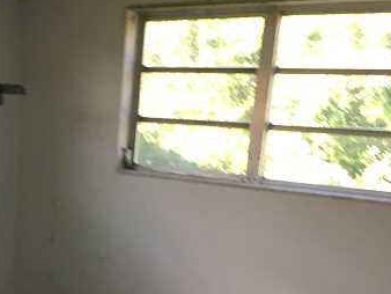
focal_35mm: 70
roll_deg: -1.4
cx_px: 60
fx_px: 791
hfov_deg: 27.0
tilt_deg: -17.4
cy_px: 343
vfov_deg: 19.9
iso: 32
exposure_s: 1/30
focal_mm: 4.15
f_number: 2.2
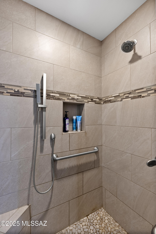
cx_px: 78
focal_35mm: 16
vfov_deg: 96.7
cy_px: 117
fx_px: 104
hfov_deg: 73.8
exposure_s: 2
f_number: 8
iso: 400
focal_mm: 16
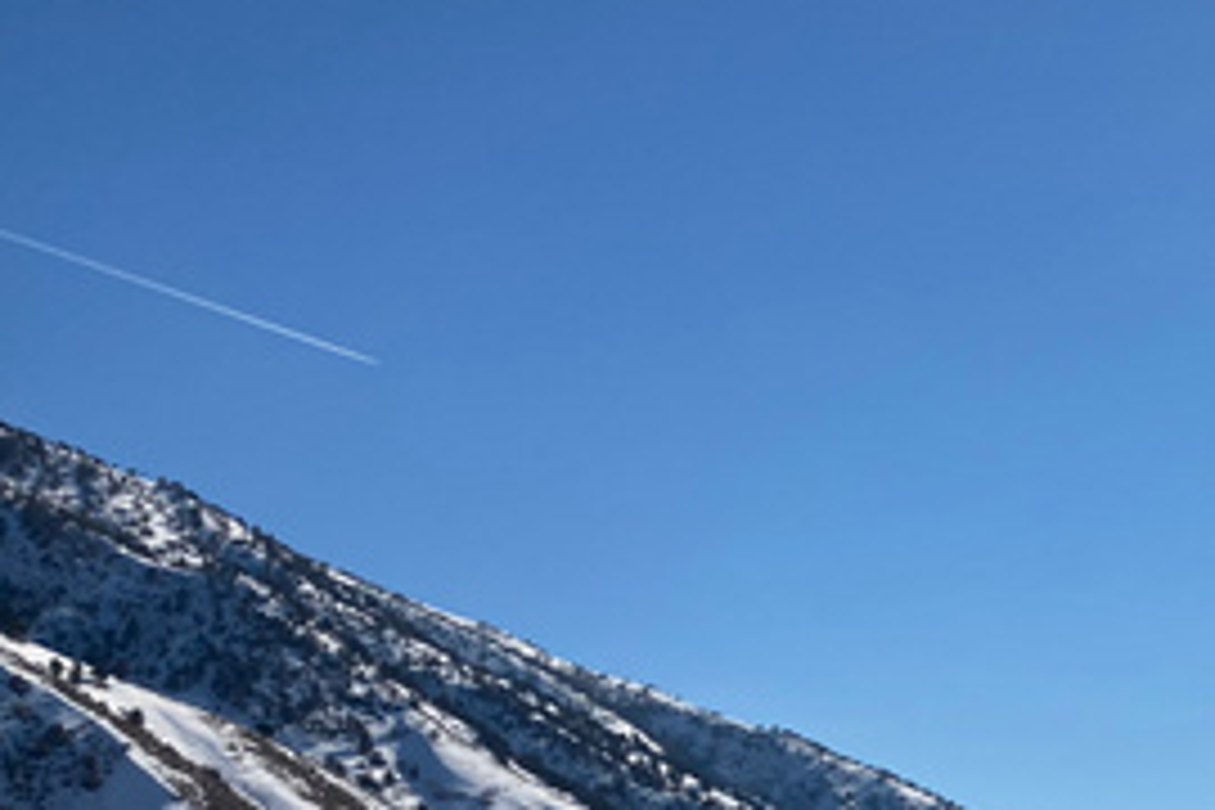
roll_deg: +1.5
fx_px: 2329
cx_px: 1310
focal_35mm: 69
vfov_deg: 18.7
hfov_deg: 27.0
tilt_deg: +2.3
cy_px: 976
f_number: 1.8
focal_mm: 3.99
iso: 25
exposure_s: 1/6897
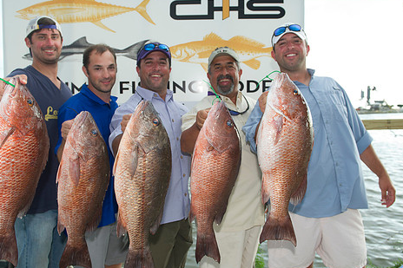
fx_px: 336
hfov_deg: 61.9
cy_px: 127
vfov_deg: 43.6
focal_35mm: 30
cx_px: 195
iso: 400
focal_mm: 24
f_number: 4.5
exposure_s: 1/250
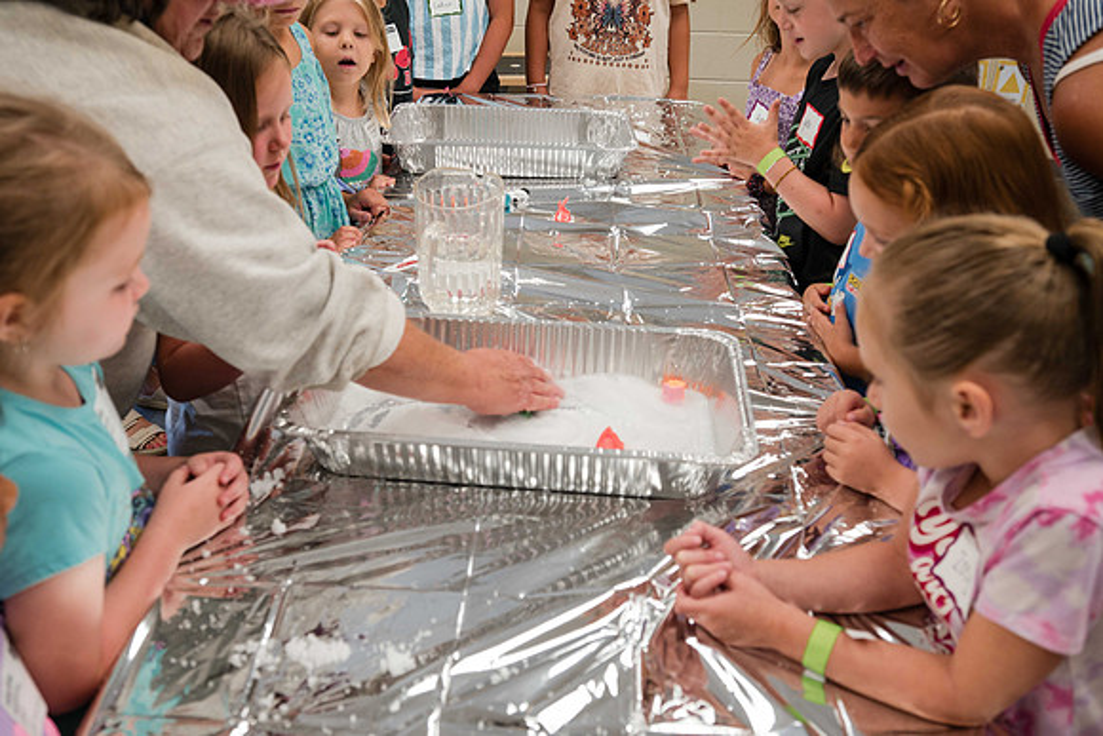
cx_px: 546
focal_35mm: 33
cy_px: 365
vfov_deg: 39.6
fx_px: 1022
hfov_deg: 56.7
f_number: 4
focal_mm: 30
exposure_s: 1/125
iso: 720
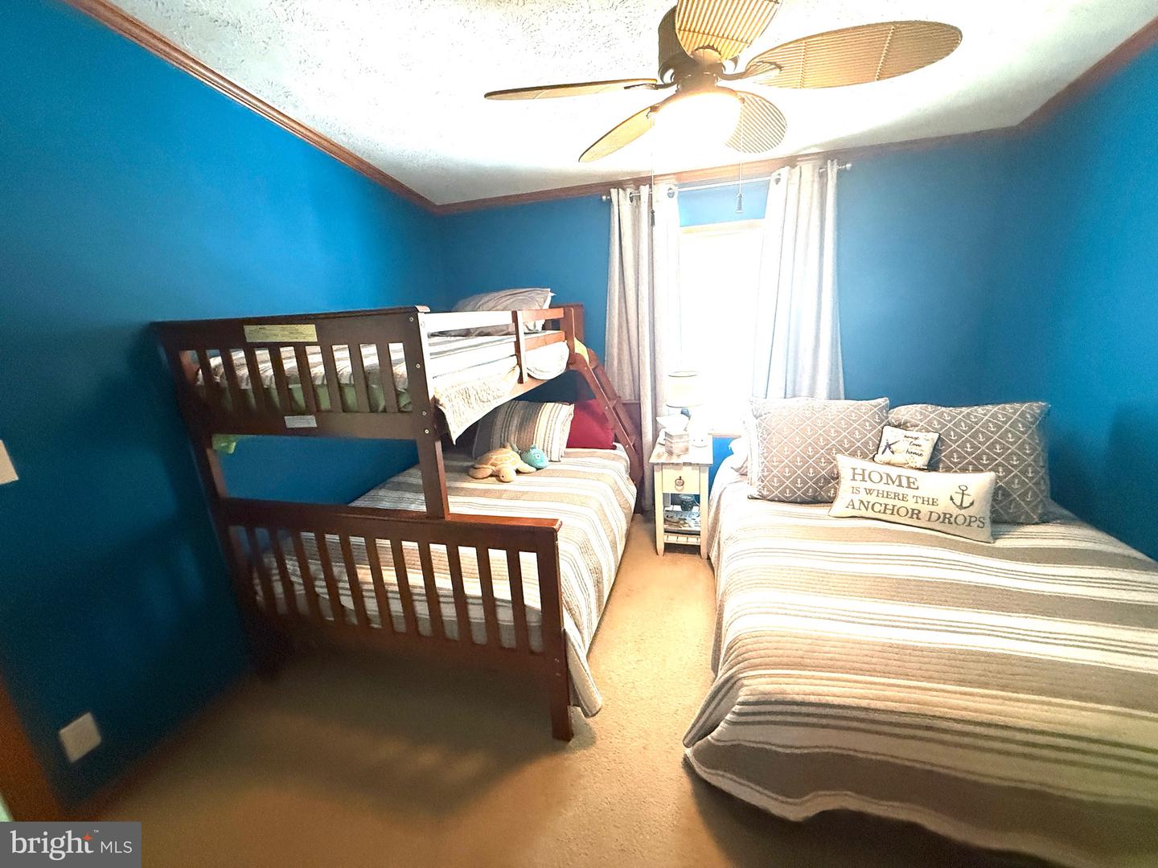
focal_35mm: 14
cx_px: 579
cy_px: 434
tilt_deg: -15.7
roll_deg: +3.0
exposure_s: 1/60
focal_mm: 2.22
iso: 640
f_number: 2.2
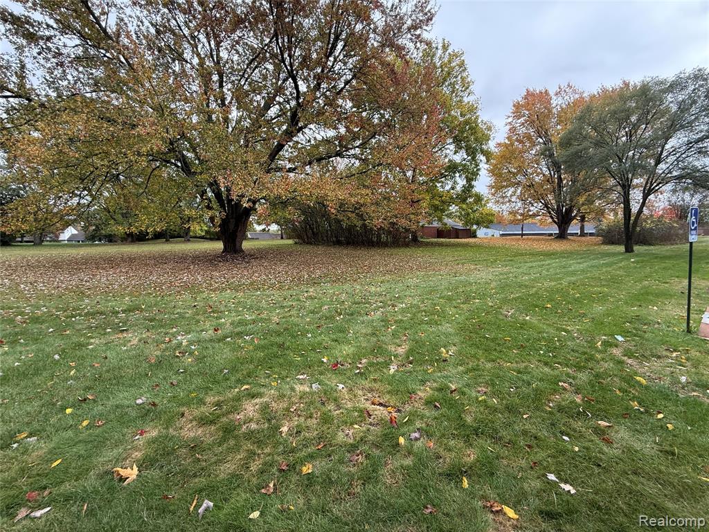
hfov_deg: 102.1
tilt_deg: -5.7
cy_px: 266
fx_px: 287
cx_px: 354
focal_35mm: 14
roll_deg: +2.6
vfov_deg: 85.7
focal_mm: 2.22
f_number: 2.2
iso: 64
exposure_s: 1/301
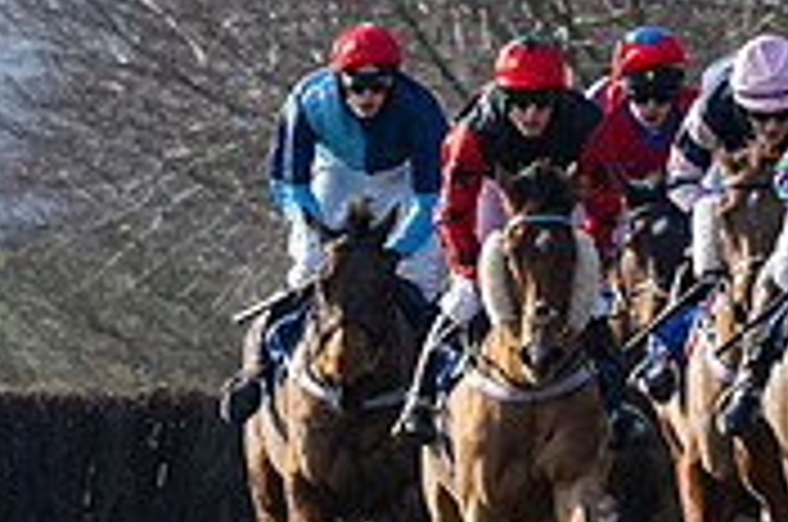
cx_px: 934
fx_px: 39546
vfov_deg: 0.8
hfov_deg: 1.1
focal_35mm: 1810
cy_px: 647
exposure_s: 1/1600
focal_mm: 200
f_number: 5
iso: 400
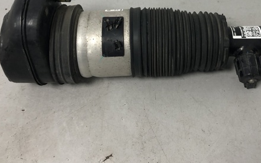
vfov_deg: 29.0
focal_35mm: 43
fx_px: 306
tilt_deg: -49.6
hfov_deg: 45.9
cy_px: 25
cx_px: 161
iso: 32
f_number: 1.8
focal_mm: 4
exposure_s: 1/25
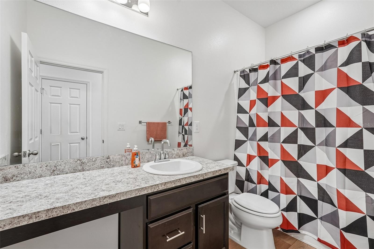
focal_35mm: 16
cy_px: 124
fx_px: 166
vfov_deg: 73.7
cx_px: 187
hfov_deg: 96.7
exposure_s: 1/10
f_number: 8
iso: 400
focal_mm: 16
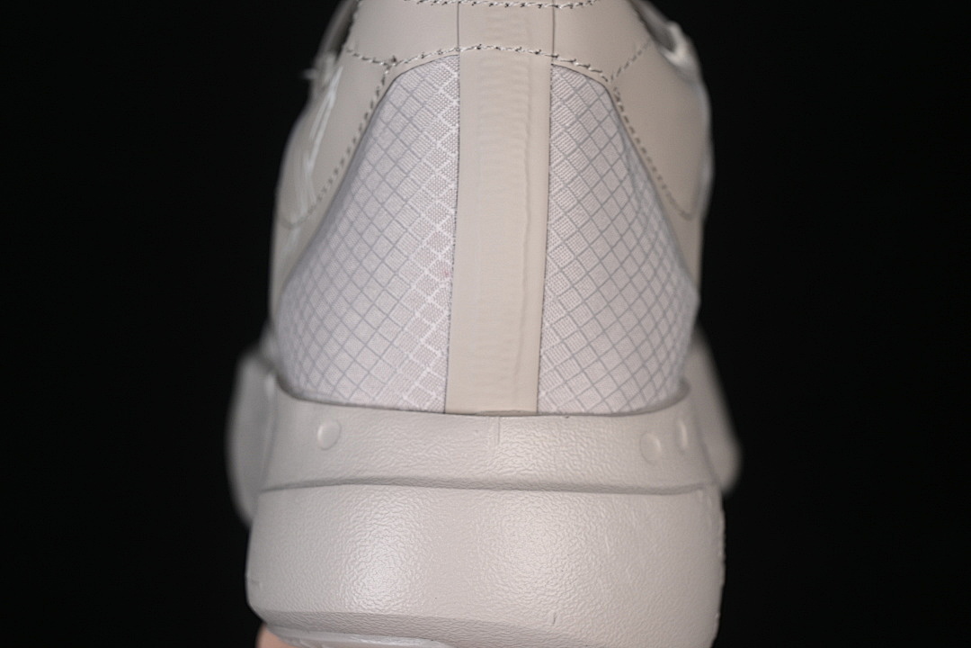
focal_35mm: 75
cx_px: 486
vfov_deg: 18.2
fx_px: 2023
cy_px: 324
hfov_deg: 27.0
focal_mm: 50
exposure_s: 1/80
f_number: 7.1
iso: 160
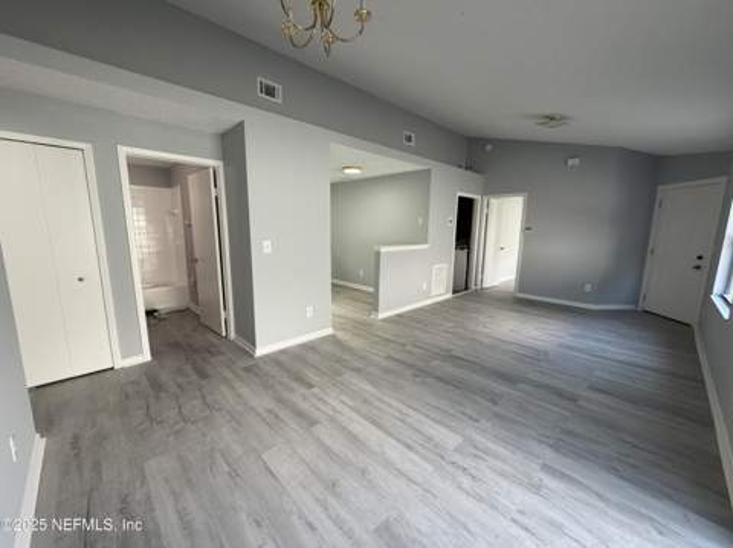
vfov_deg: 85.6
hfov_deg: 102.1
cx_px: 366
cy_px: 274
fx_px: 296
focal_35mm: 14
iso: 200
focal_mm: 2.22
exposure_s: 1/121
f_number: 2.2
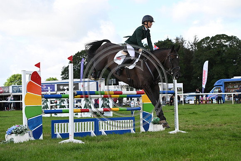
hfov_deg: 23.6
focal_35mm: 86
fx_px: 576
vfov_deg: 15.9
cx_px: 120
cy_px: 80
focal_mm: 86
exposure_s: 1/1250
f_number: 4.5
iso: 450
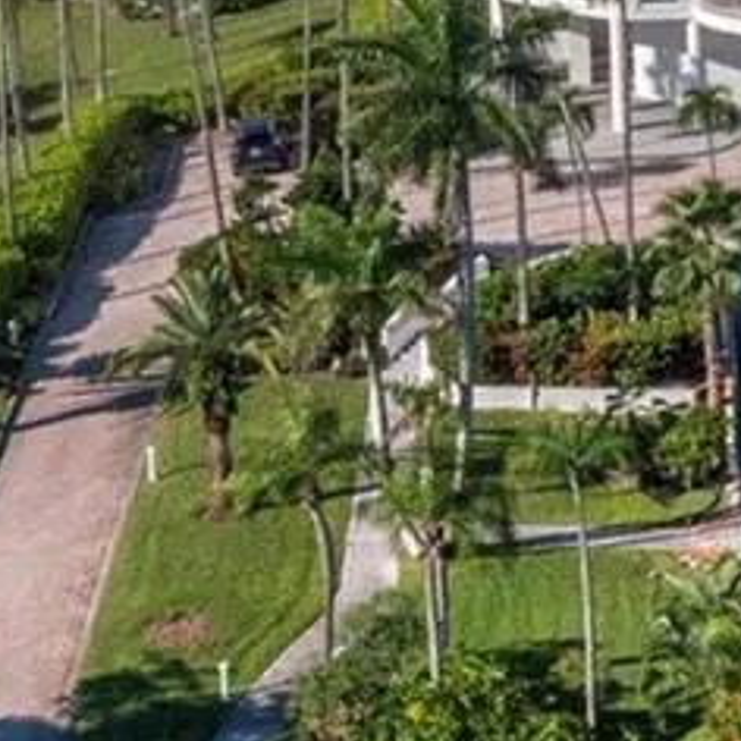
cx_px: 1369
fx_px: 3899
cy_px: -193
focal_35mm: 161
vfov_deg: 10.6
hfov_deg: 10.2
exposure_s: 1/1000
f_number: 7.1
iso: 100
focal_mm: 10.26
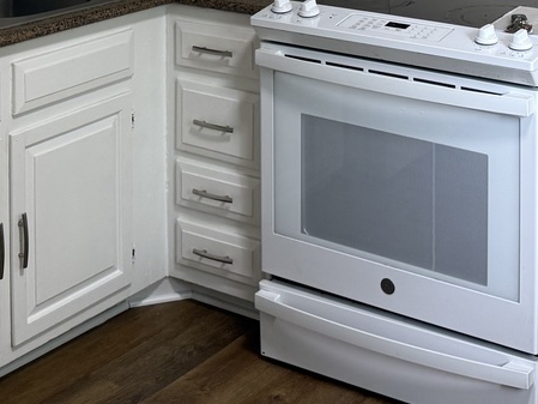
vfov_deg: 17.5
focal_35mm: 77
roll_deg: -1.3
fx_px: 1197
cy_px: -168
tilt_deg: -2.5
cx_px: 283
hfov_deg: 25.3
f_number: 1.78
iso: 160
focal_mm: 6.76
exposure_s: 1/120
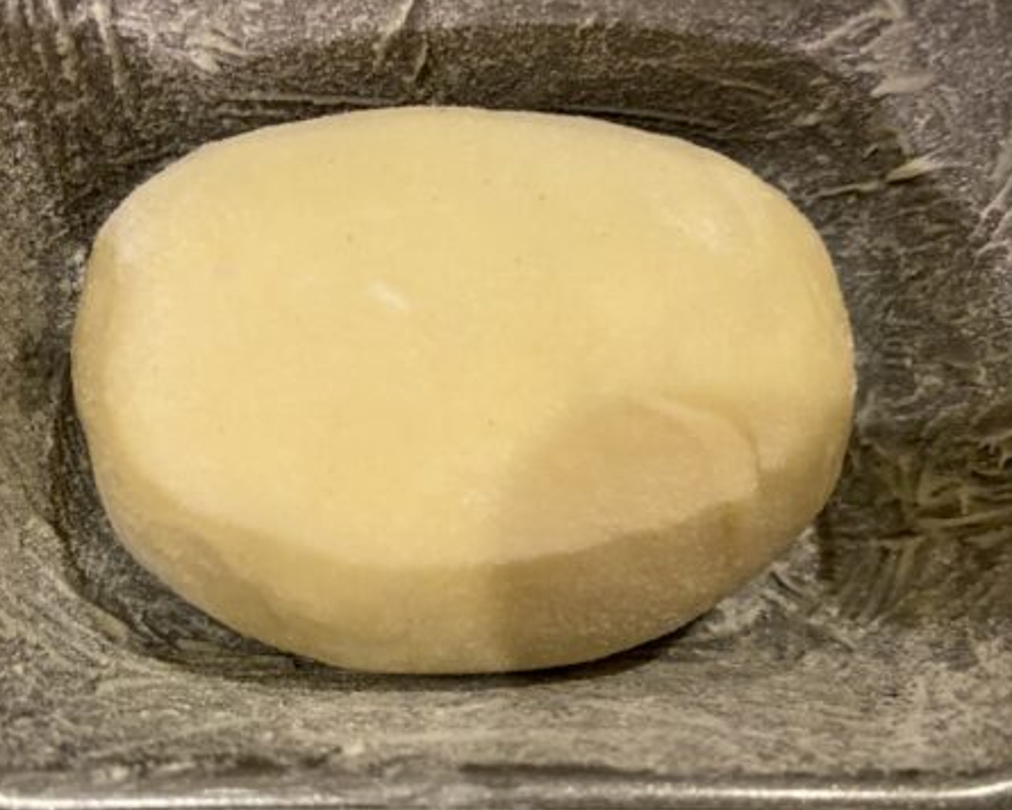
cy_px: 441
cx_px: 454
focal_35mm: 38
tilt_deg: -85.3
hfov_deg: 47.9
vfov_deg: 39.1
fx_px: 1138
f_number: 1.8
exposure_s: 1/33
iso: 400
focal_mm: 4.25
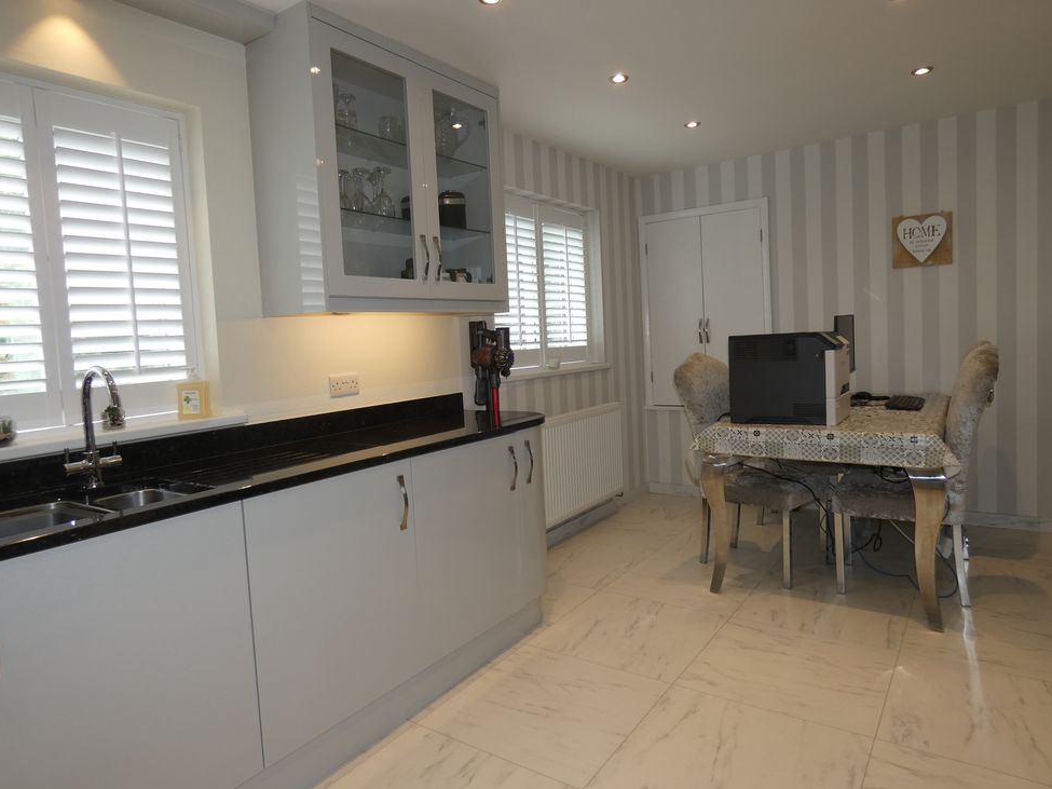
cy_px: 380
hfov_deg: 79.0
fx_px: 638
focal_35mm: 21
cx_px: 520
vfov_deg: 63.4
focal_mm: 3.6
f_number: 2.8
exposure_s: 1/60
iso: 80
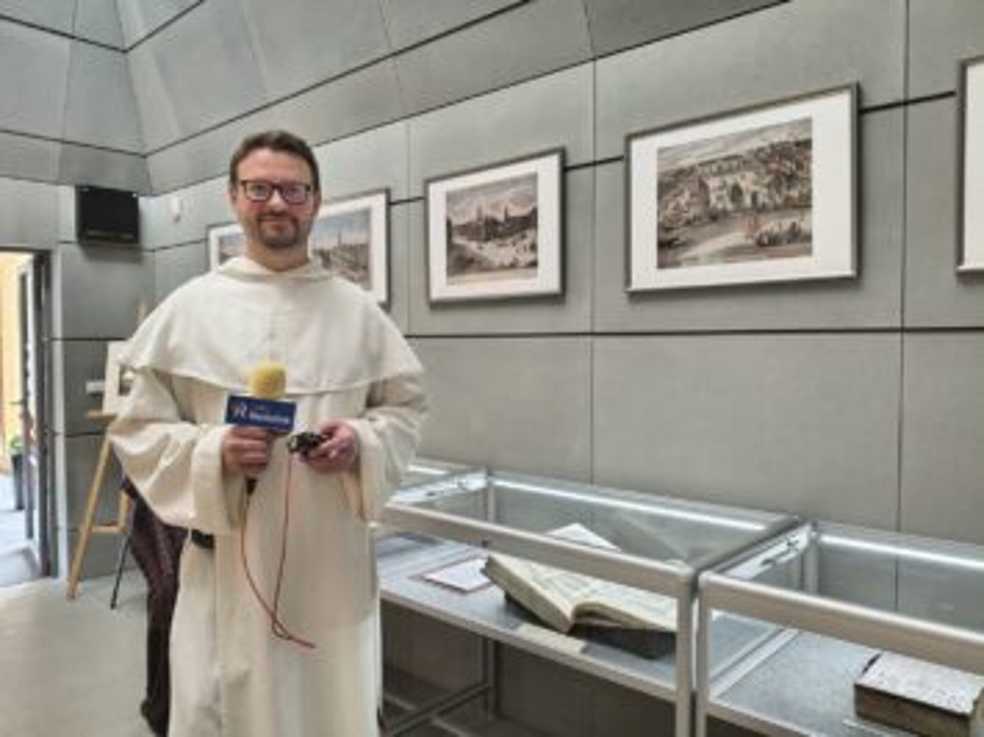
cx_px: 492
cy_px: 368
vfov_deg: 53.0
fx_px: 739
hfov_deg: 67.3
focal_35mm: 26
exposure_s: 1/33.3
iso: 979
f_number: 1.8
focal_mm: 4.81
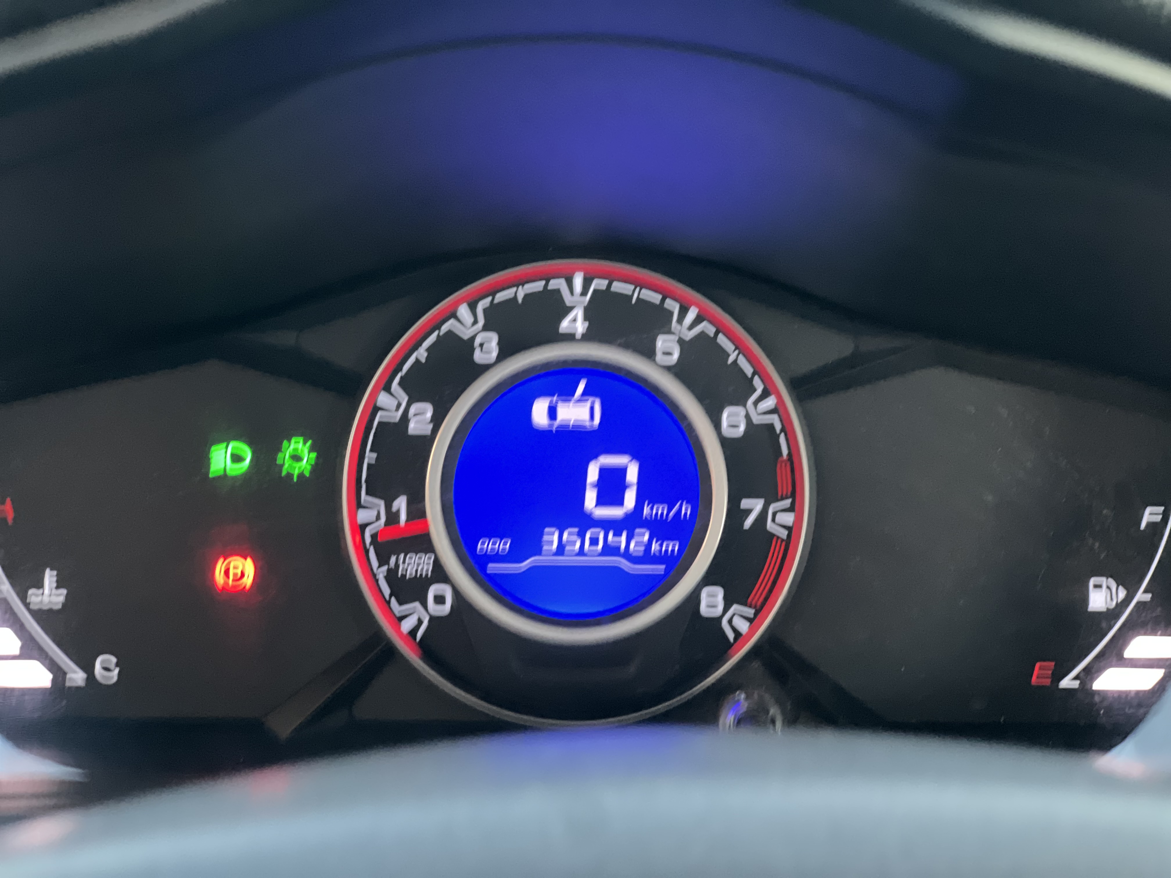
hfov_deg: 25.3
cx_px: 586
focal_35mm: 77
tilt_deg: -21.4
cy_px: 439
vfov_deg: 19.1
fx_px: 2605
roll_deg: +2.1
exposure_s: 1/15
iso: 500
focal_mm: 9
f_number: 2.8
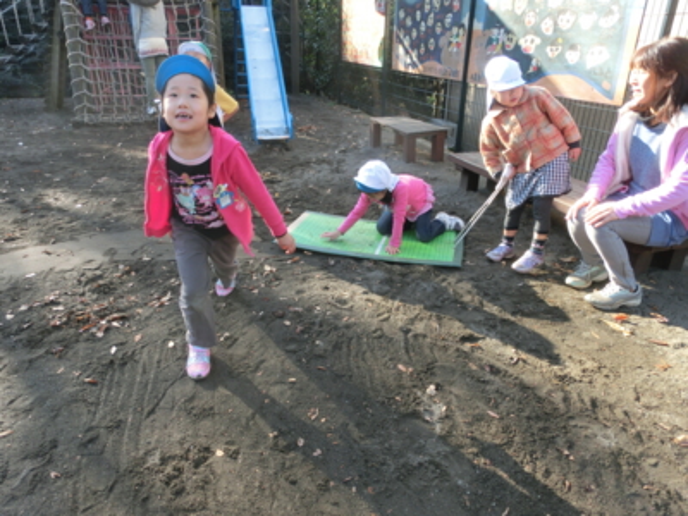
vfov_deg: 56.8
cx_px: 344
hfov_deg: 71.6
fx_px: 477
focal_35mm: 24
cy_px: 258
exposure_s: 1/200
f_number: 3
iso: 80
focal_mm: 4.24
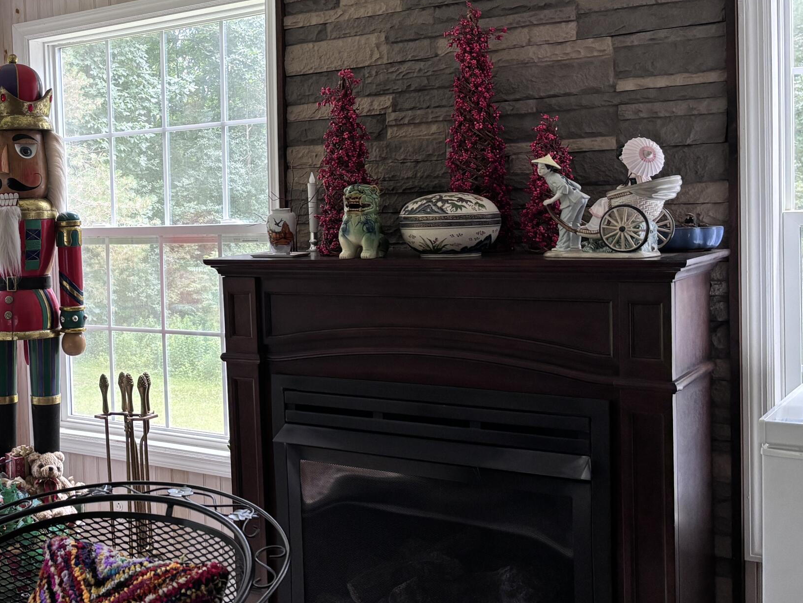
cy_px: 266
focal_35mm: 48
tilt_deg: -3.2
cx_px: 76
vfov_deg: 30.2
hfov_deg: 37.0
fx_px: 1114
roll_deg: +2.0
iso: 125
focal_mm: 5.96
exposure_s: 1/91
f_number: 1.6
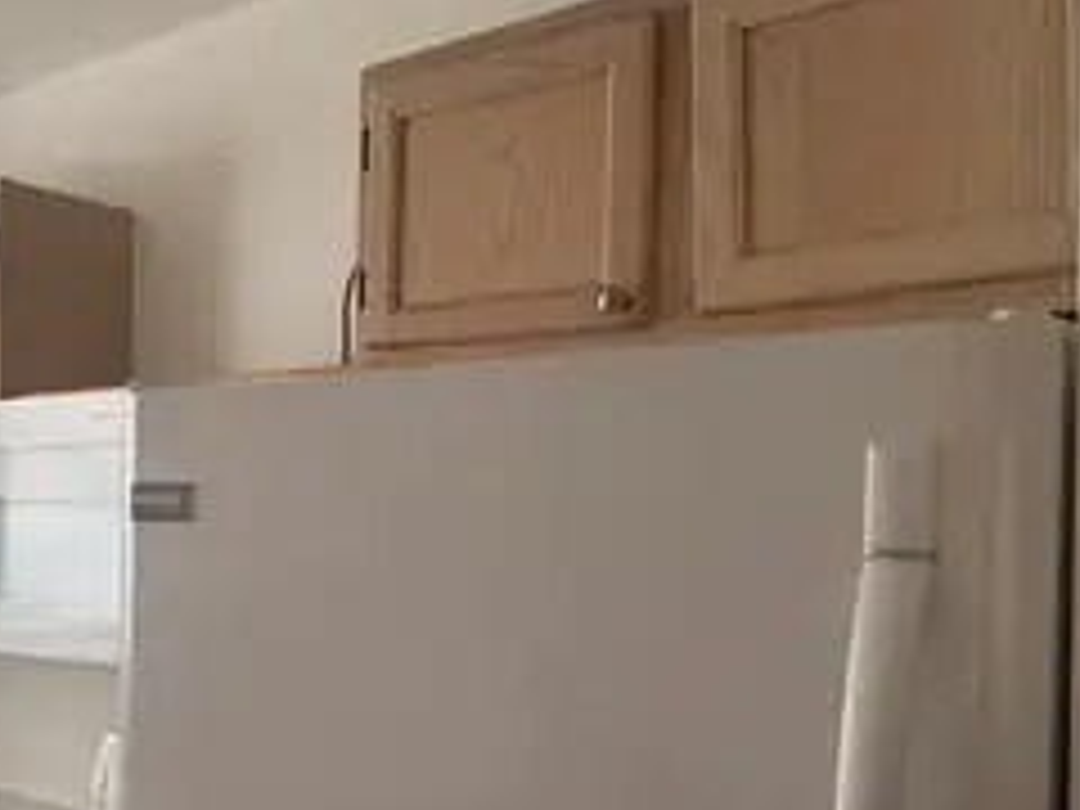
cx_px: 216
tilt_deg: +0.7
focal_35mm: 40
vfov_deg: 35.7
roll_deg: +0.3
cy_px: 522
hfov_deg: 44.5
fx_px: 1248
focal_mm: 6.76
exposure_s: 1/163
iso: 200
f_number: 1.78
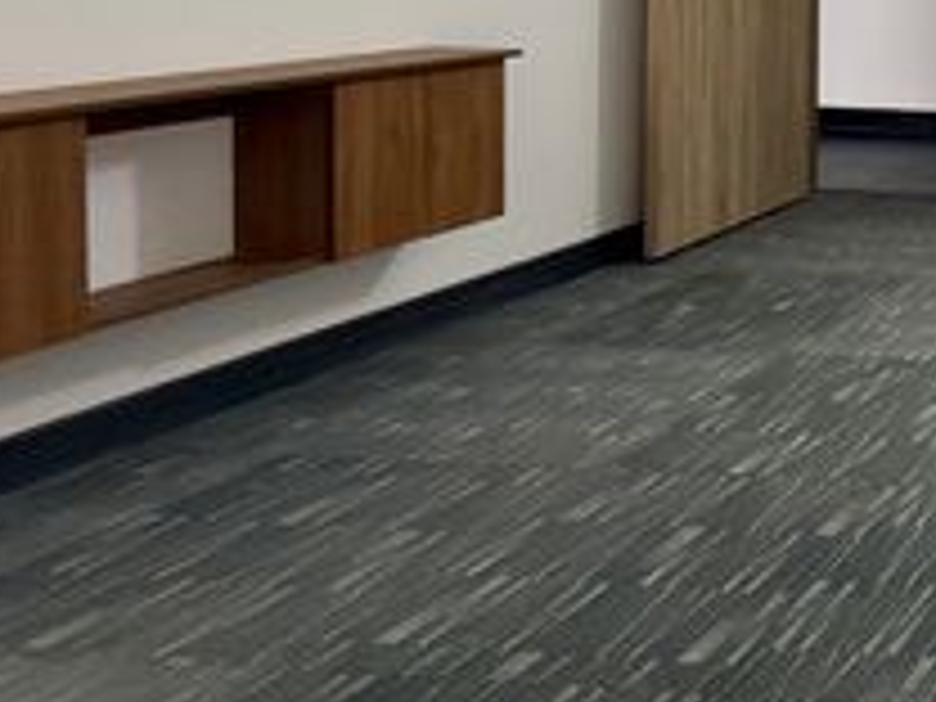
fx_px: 1217
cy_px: -36
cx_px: 1429
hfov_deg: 27.5
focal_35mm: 45
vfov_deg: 29.5
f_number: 2.2
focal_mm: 2.22
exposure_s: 1/99
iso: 200
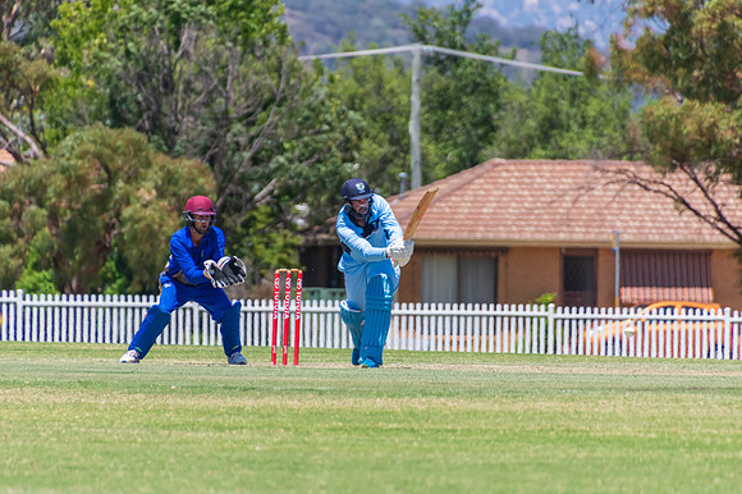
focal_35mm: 600
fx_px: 12359
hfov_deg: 3.4
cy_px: 247
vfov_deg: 2.3
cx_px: 371
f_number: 6.3
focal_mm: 400
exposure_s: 1/2000
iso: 400
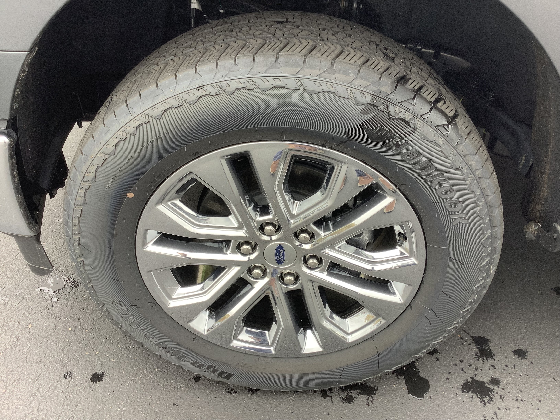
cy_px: 210
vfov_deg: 45.4
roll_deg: +1.2
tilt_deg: -37.0
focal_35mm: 31
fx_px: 502
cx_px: 280
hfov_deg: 58.4
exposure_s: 1/100
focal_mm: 3.3
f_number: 2.4
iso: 50
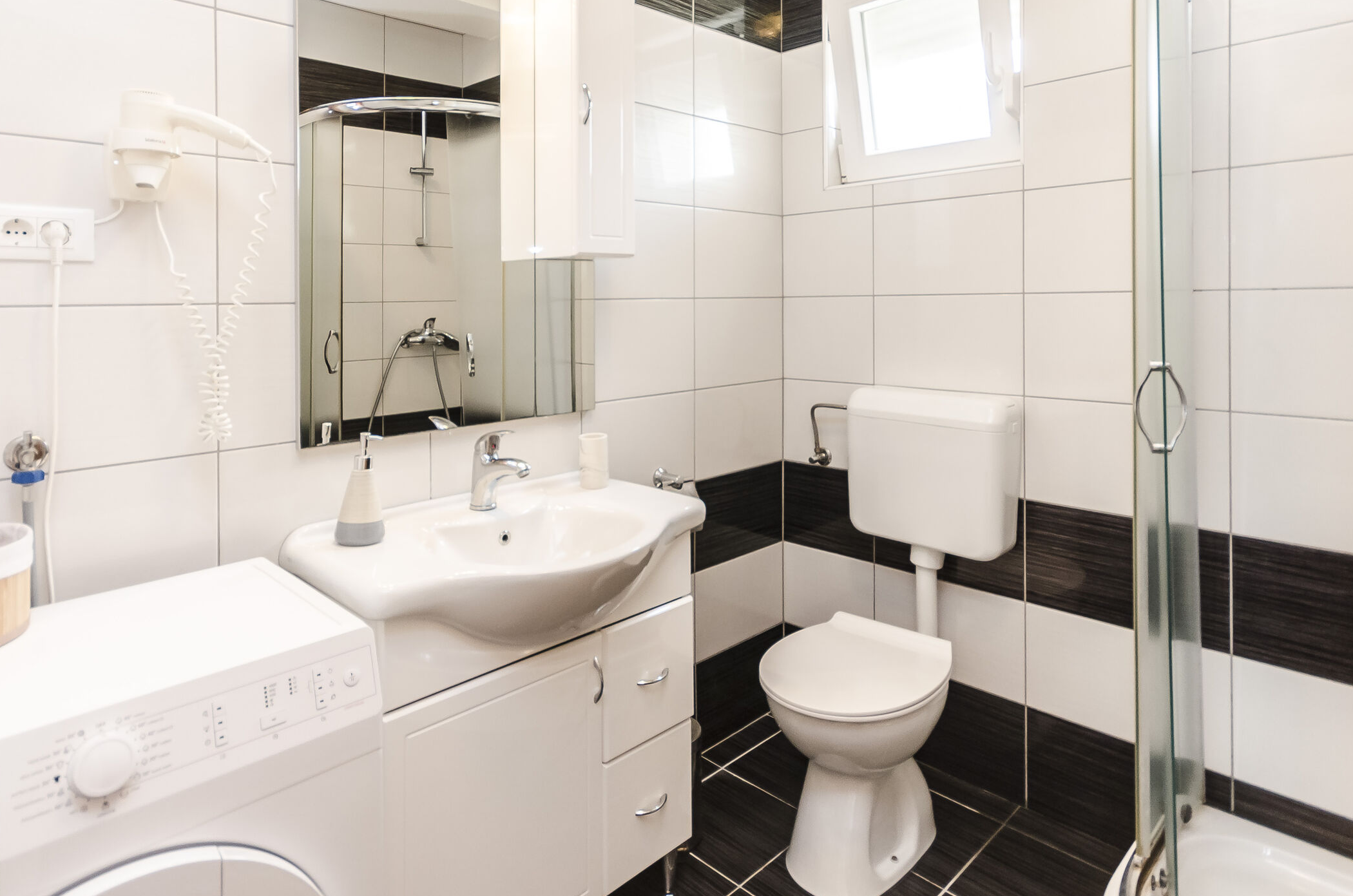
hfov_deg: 83.9
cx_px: 624
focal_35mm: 20
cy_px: 312
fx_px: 750
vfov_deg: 60.5
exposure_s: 1/60
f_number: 4
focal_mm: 10
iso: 280
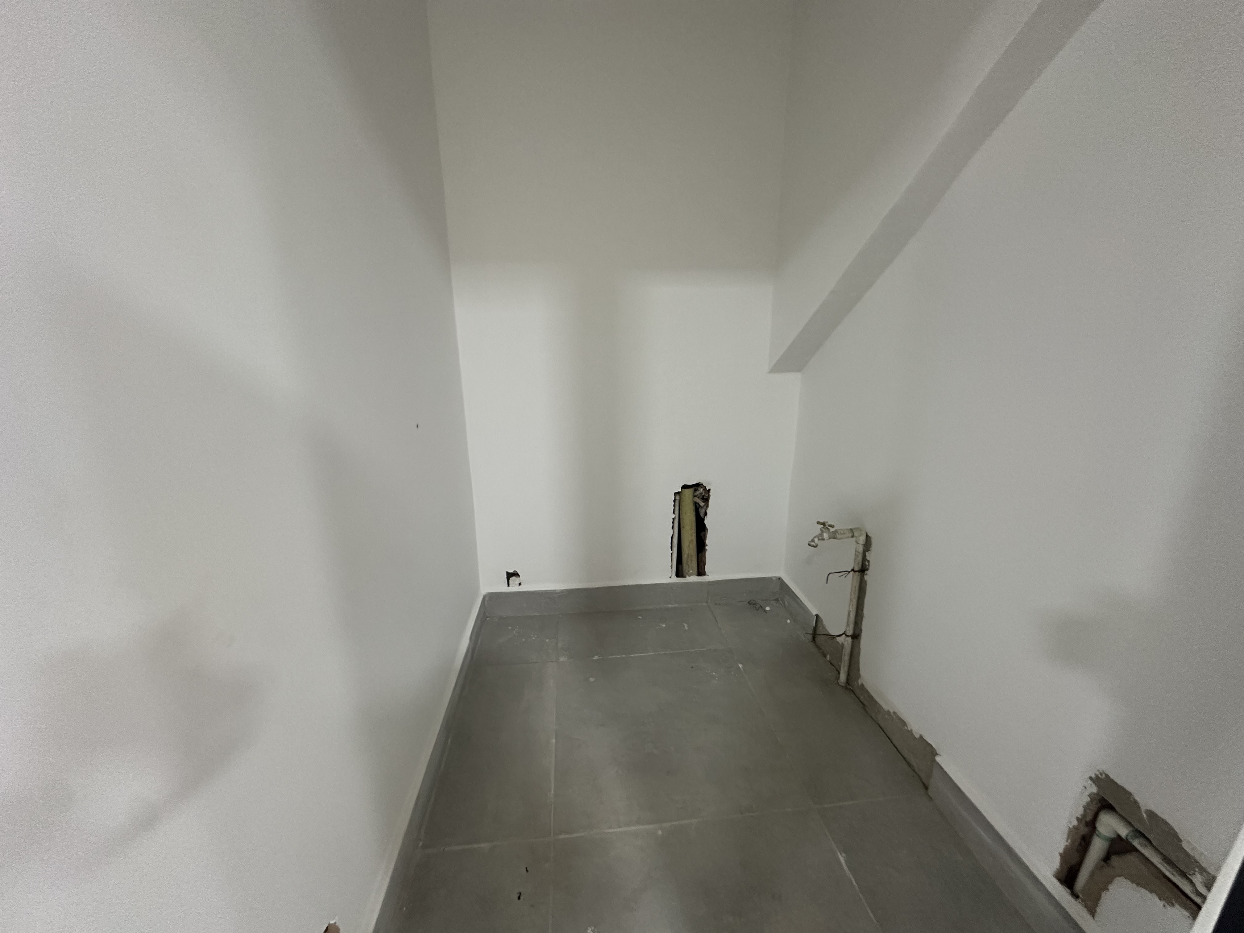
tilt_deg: -14.9
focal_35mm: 14
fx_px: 503
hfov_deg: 102.1
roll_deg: +1.2
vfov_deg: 85.7
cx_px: 622
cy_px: 466
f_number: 2.2
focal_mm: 2.22
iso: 640
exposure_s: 1/60
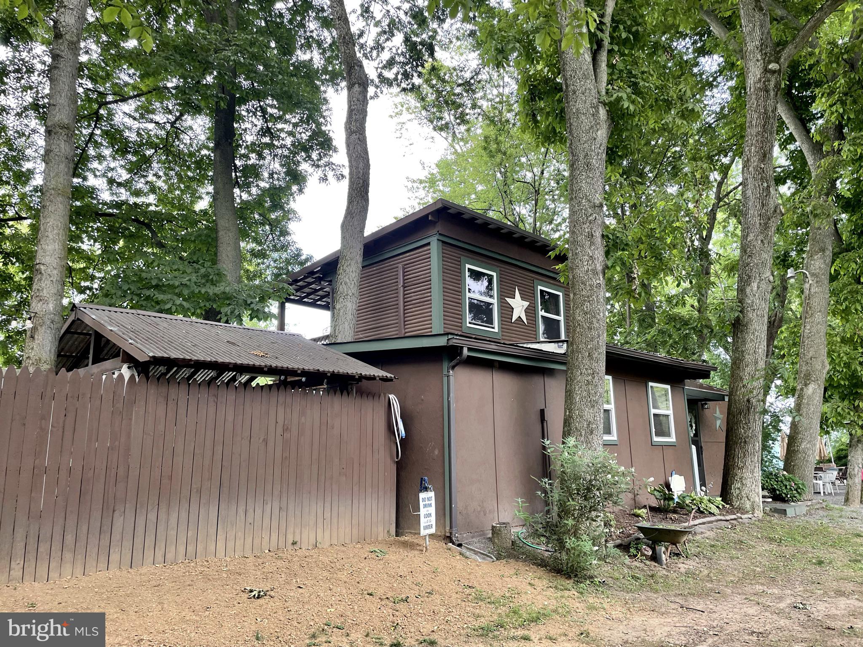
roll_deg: +0.8
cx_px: 432
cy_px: 324
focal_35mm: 26
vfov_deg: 53.1
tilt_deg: +12.6
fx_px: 648
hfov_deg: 67.3
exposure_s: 1/121
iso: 64
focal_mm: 4.2
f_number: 1.6
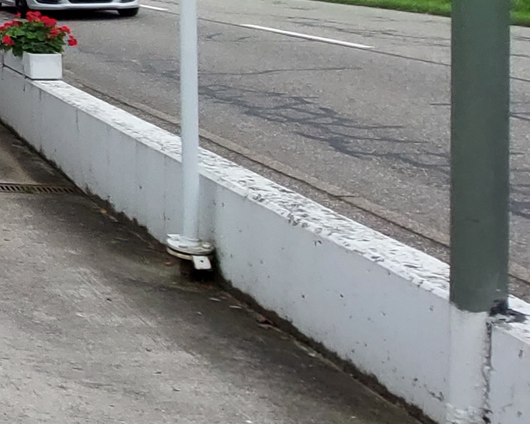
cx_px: -510
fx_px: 925
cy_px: -60
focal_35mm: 59
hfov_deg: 19.5
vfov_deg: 23.9
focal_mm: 1.74
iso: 50
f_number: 2.2
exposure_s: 1/278
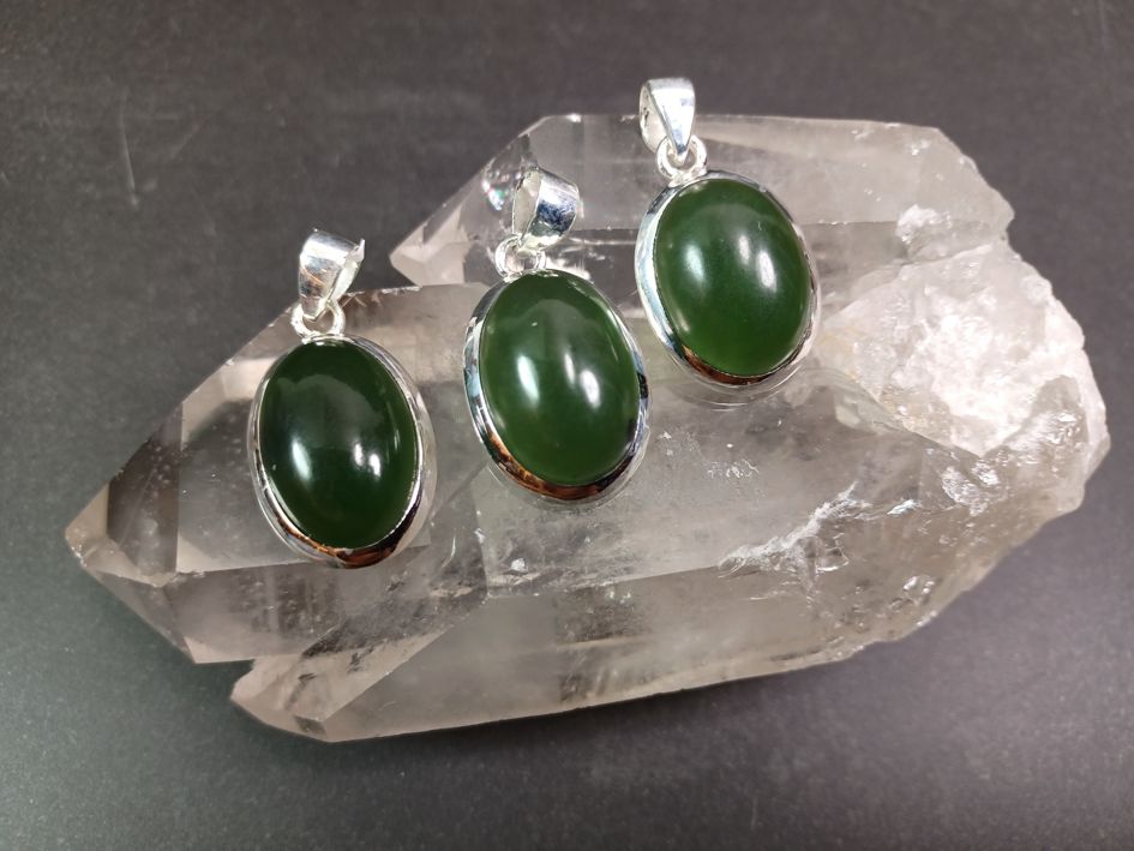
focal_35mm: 25
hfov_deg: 69.4
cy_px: 426
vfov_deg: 54.9
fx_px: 819
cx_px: 567
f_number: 1.8
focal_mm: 4.6
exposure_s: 1/50
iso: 80
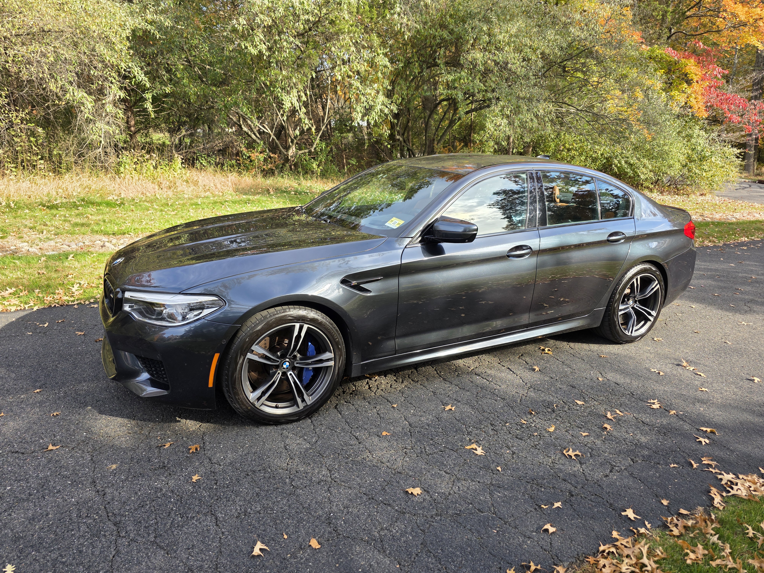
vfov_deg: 58.9
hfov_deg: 73.9
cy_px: 286
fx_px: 508
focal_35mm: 23
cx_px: 382
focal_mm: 6.3
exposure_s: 1/359
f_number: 1.7
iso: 40
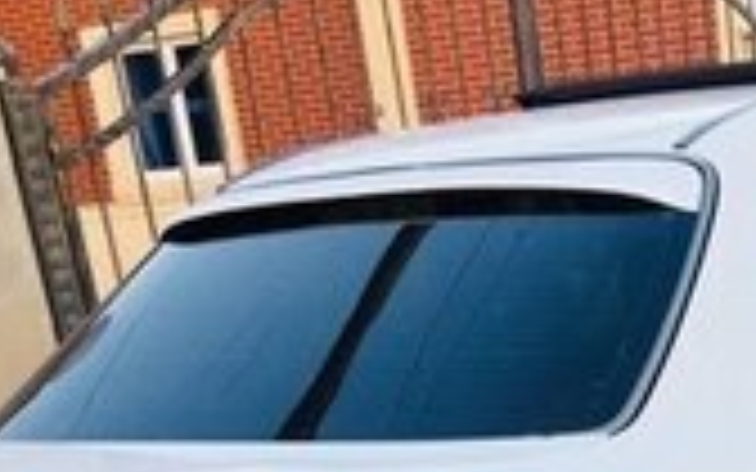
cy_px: 944
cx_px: 734
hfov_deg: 22.1
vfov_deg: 12.6
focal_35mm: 91
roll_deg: +6.2
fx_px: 1875
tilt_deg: -25.1
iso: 32
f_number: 2.2
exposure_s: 1/100
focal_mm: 4.15
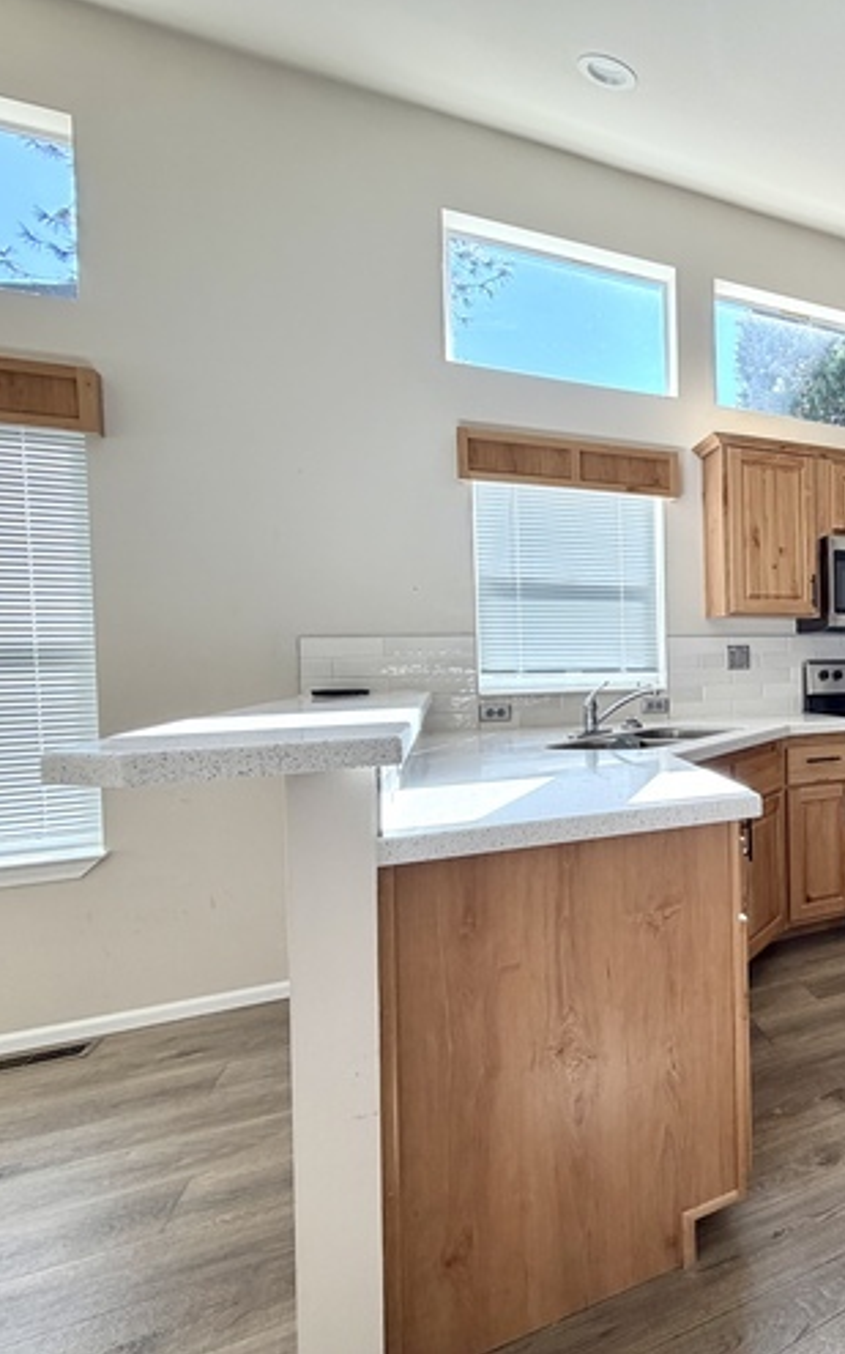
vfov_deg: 85.1
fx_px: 738
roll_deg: +0.6
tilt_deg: -1.0
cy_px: 673
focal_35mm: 20
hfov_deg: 46.2
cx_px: 904
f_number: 2.2
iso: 200
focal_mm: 2.22
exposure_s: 1/121
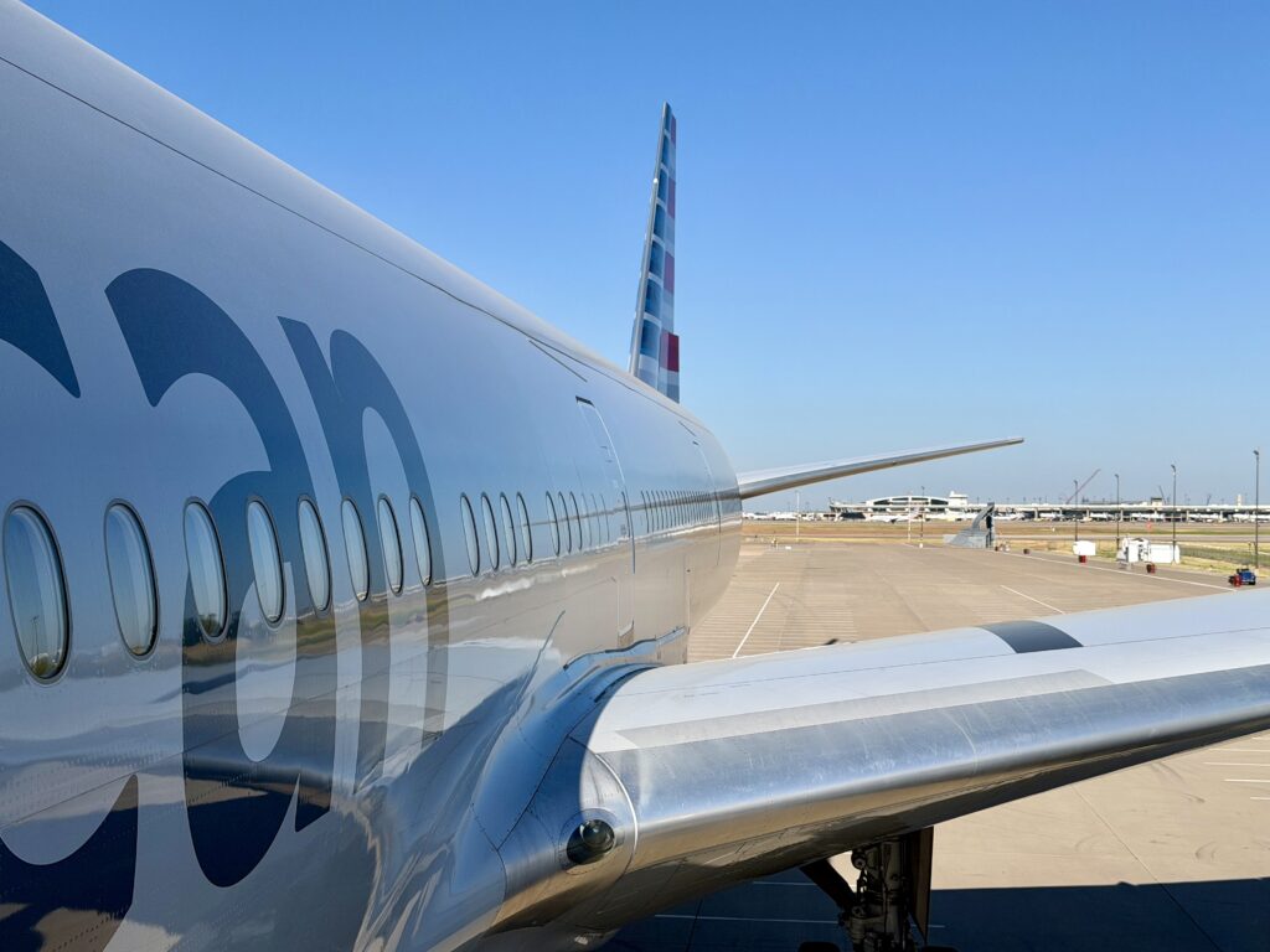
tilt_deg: +0.5
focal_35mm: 48
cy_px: 476
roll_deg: +0.2
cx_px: 635
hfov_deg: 39.7
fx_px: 1761
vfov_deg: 30.3
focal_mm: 6.76
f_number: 1.78
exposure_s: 1/7143
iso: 64
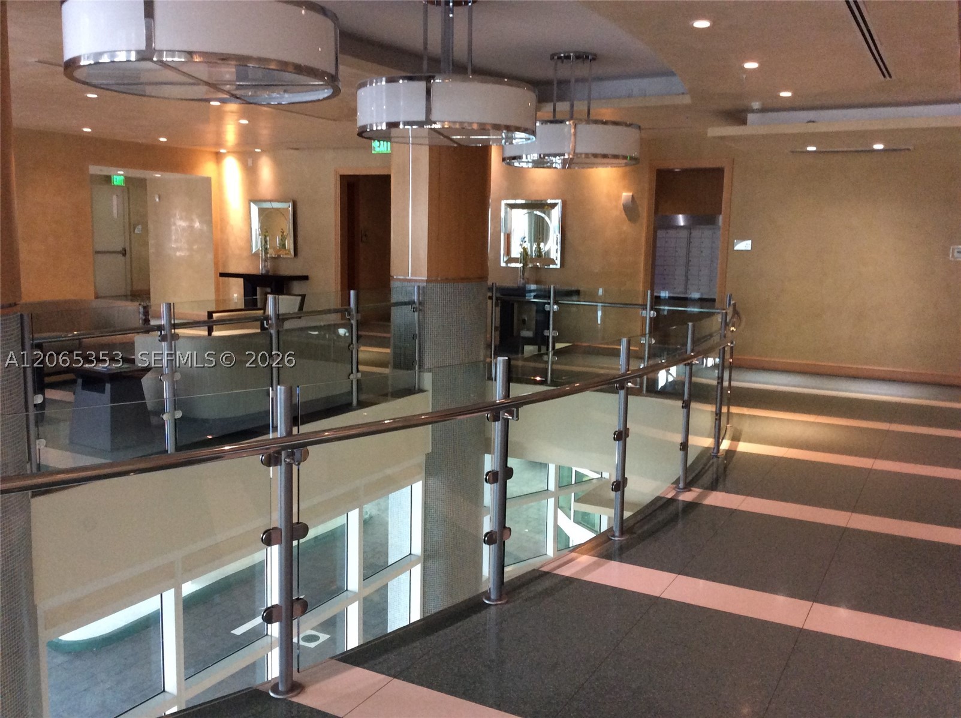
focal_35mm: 32
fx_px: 887
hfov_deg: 56.9
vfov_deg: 44.0
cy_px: 359
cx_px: 480
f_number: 2.4
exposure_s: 1/24
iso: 160
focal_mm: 3.3
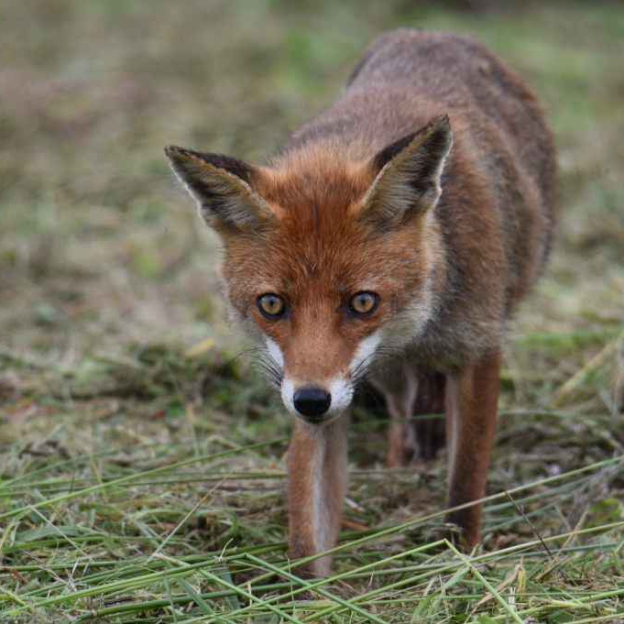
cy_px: 312
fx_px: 21516
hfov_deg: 1.7
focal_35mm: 1055
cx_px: 339
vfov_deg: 1.7
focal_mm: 550
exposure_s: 1/100
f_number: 6.3
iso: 100
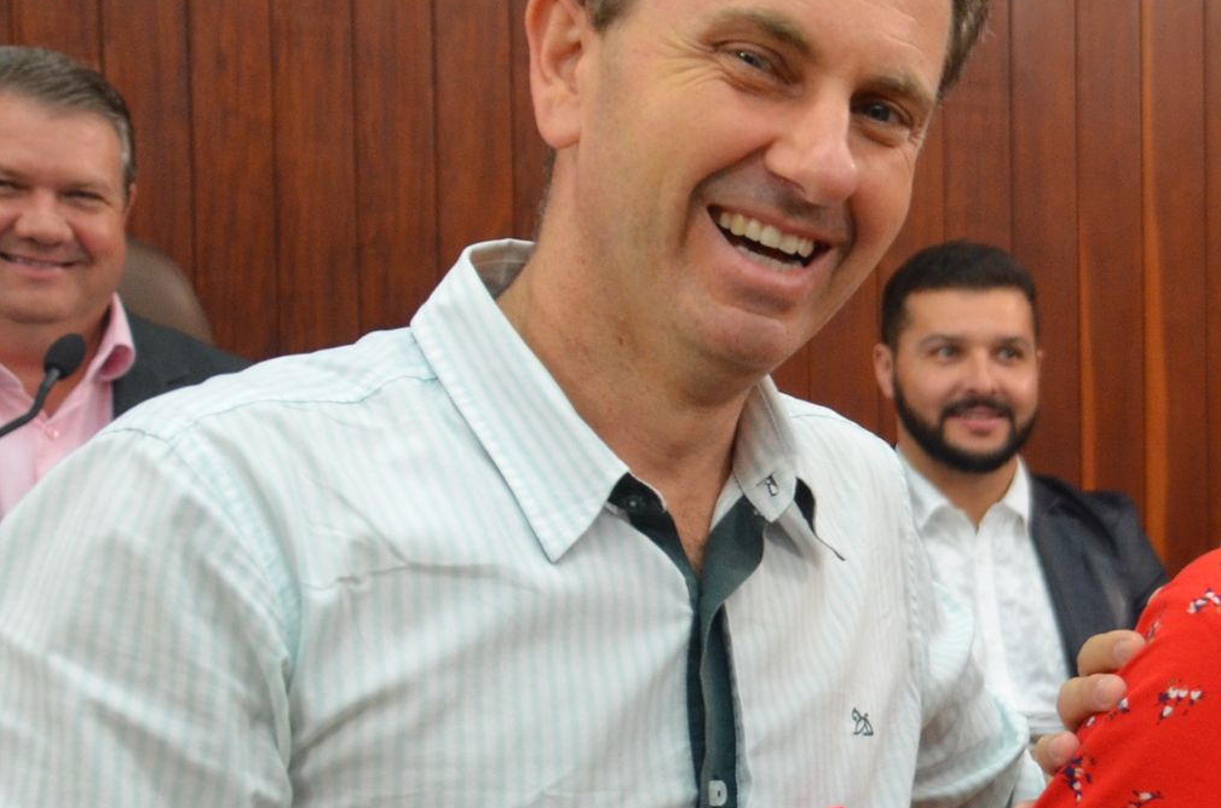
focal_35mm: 116
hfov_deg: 16.5
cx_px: 1698
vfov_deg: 11.7
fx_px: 3926
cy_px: 712
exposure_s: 1/60
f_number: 4
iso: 720
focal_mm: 26
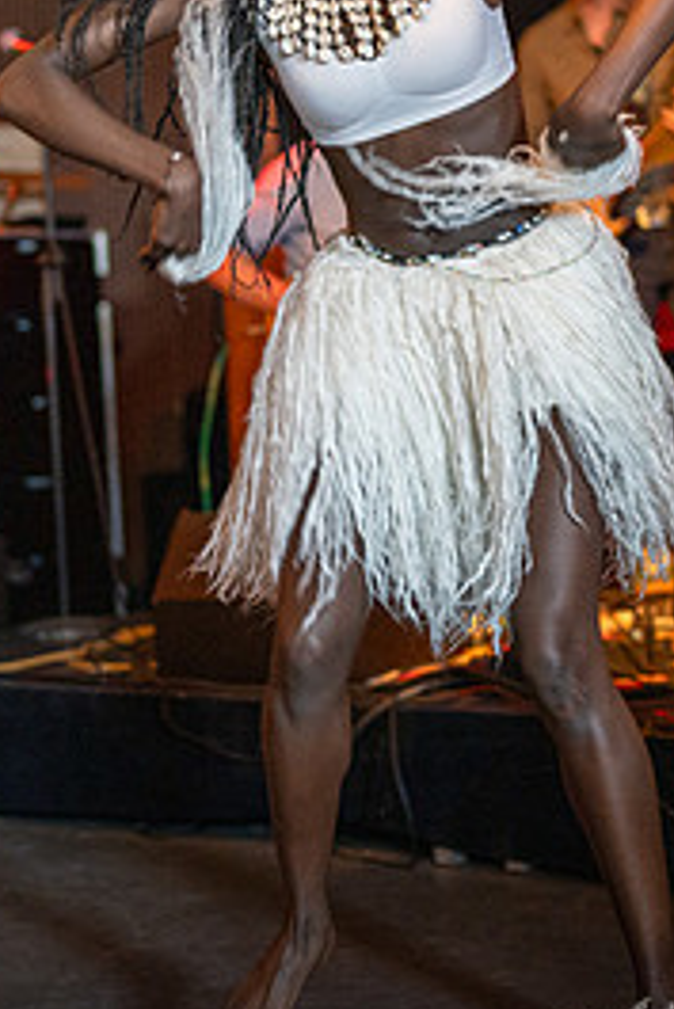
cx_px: 338
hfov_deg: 15.4
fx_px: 2496
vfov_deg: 22.8
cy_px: 366
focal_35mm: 89
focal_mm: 35
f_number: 1.4
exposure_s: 1/200
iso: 2500
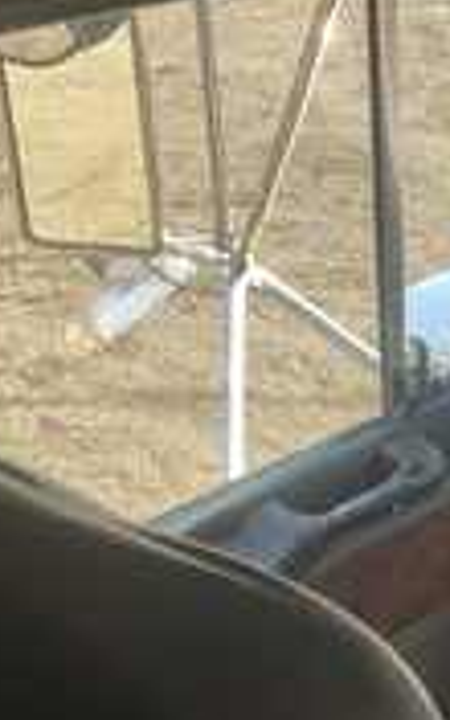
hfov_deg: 18.0
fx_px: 1374
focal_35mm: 70
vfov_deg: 29.1
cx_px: 491
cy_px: 507
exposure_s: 1/122
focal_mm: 3
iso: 20
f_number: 1.8
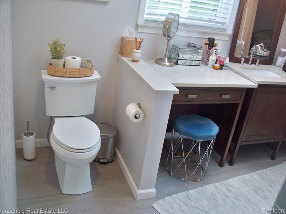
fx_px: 297
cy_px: 105
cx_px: 144
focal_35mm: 36
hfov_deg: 51.4
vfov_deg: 39.7
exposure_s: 1/40
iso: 125
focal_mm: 7.54
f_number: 2.8
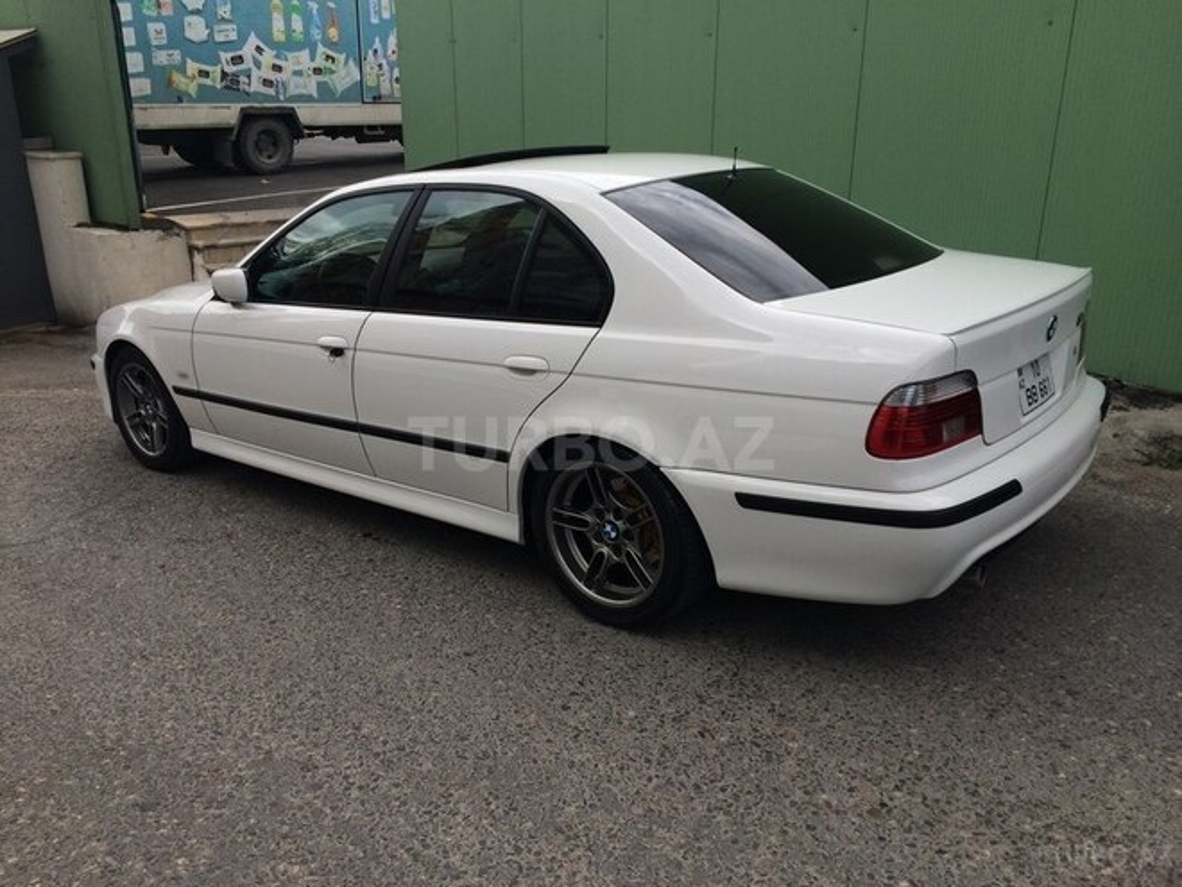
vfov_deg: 48.2
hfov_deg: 61.7
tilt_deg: -19.2
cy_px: 444
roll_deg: +2.3
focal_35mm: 29
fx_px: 990
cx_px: 591
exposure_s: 1/1026
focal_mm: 4.15
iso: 32
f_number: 2.2
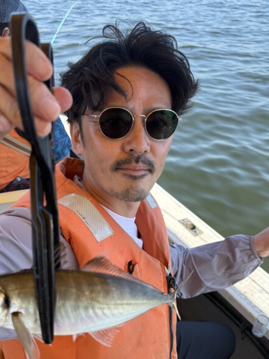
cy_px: 218
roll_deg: -2.1
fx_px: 342
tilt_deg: -33.8
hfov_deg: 42.7
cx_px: 109
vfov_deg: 54.9
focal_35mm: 33
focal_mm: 6.76
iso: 100
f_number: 1.78
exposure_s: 1/1211
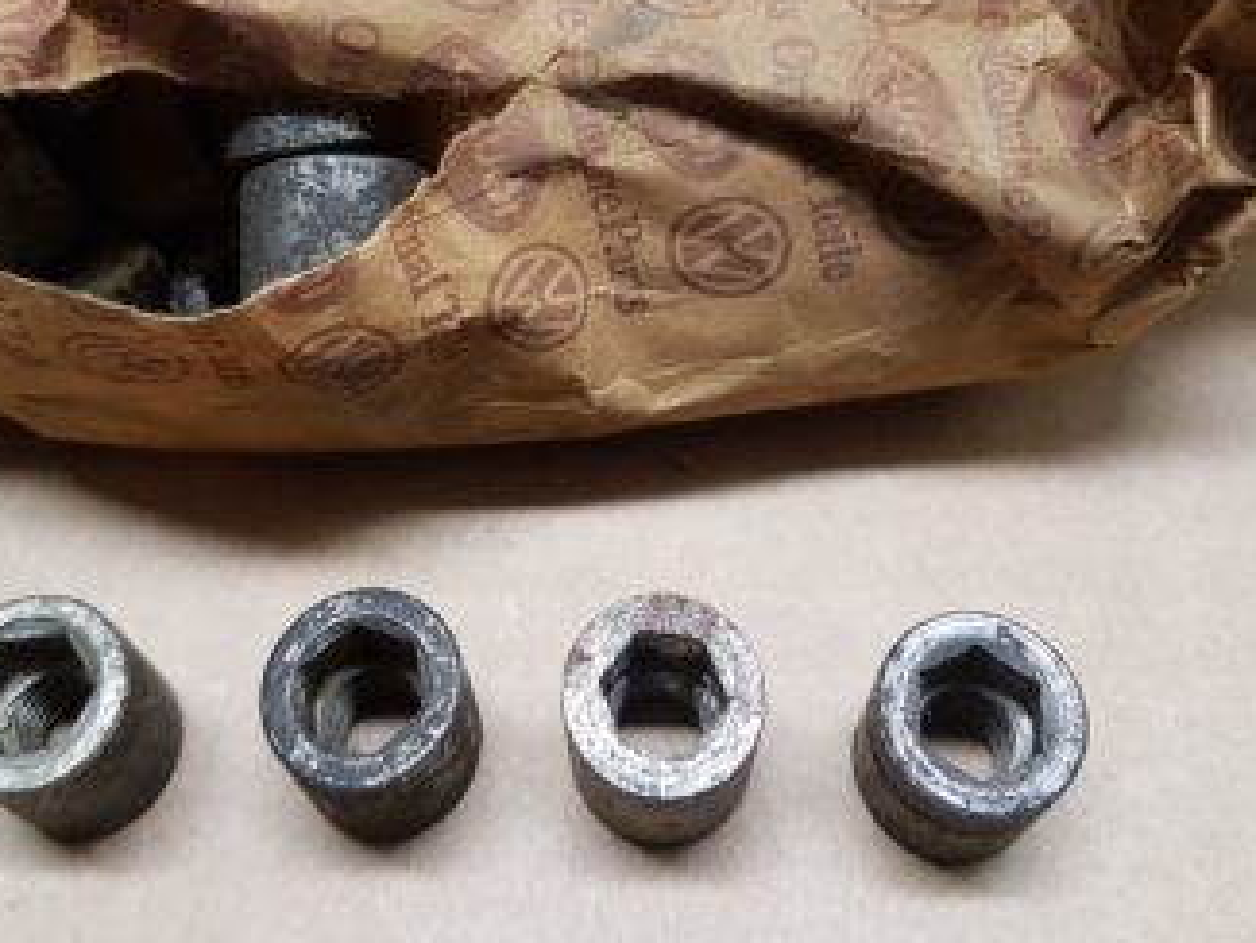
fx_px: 1452
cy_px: 276
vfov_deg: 35.4
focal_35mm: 40
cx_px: 568
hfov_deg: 46.7
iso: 200
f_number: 1.7
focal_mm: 4.2
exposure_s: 1/25
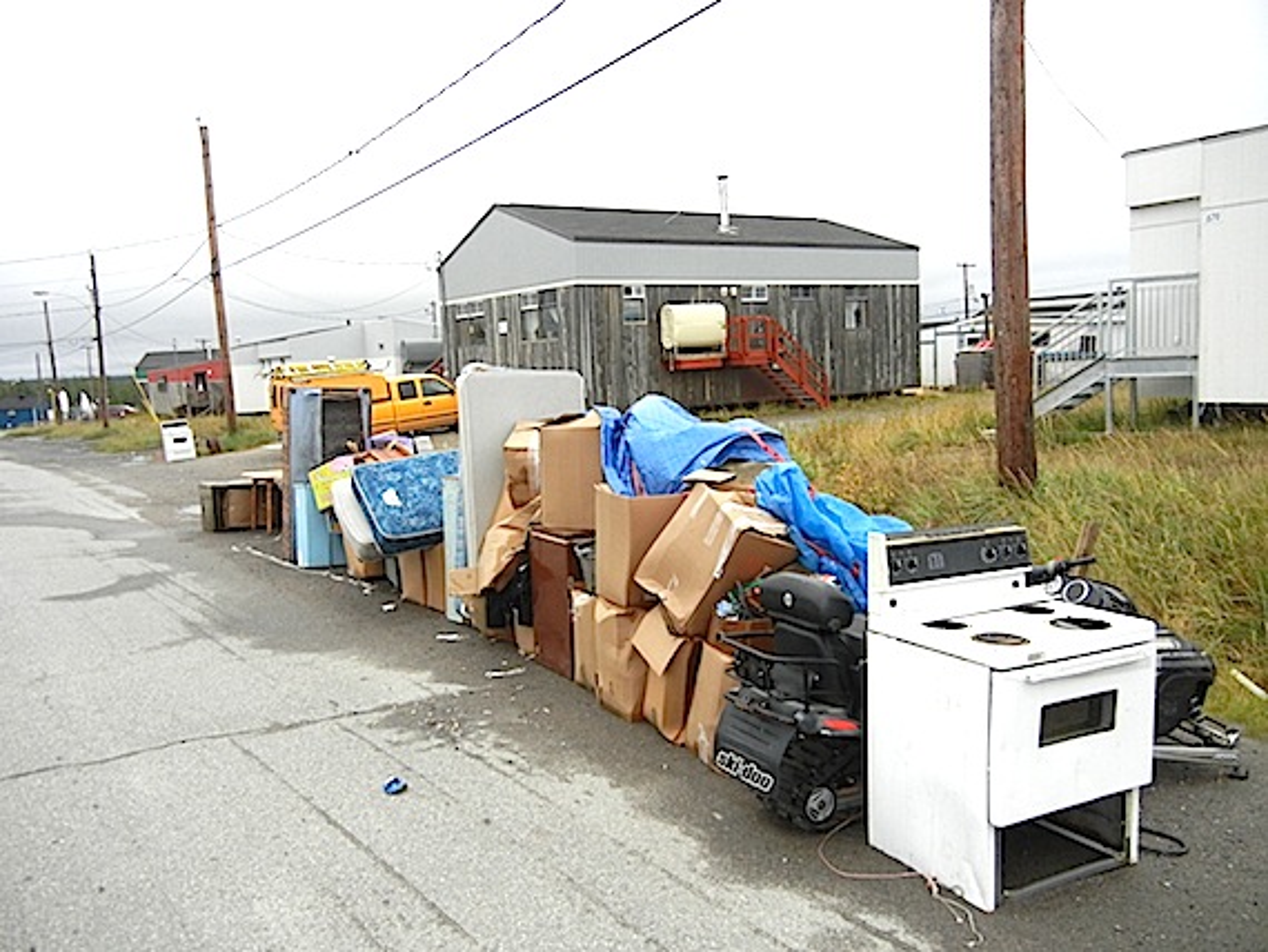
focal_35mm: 30
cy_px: 476
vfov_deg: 46.8
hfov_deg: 59.9
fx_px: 1099
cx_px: 634
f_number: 7
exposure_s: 1/248
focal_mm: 5.4
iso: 400
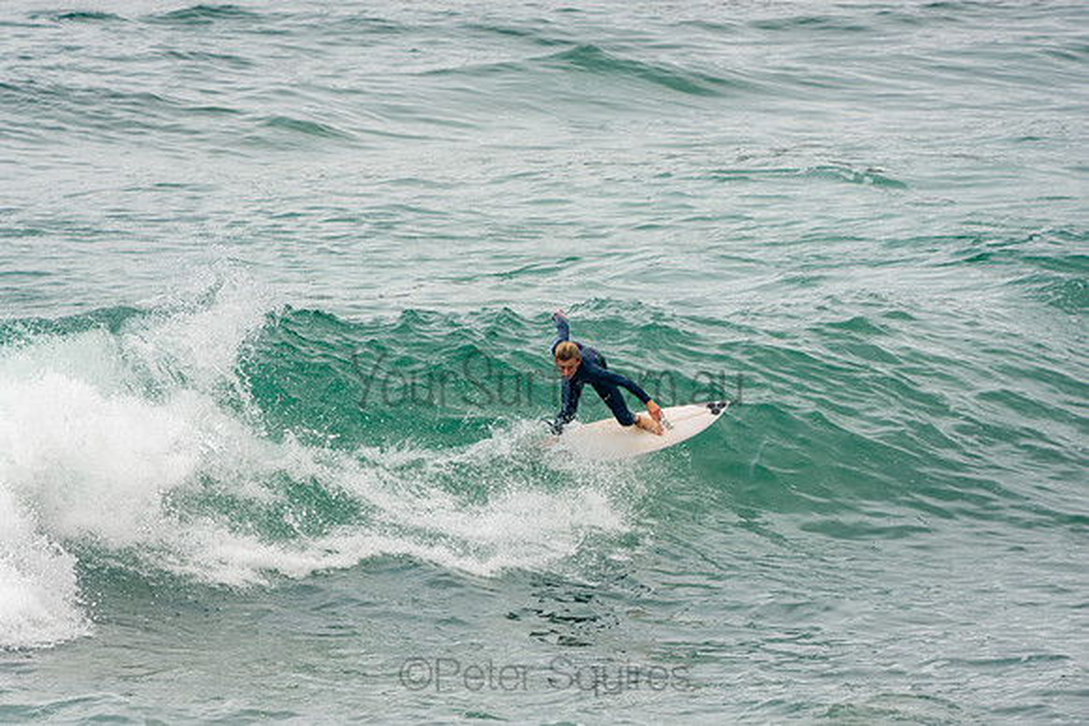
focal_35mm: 315
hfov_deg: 6.5
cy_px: 363
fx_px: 9531
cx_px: 544
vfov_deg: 4.4
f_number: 5.6
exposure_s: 1/1250
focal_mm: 210
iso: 250
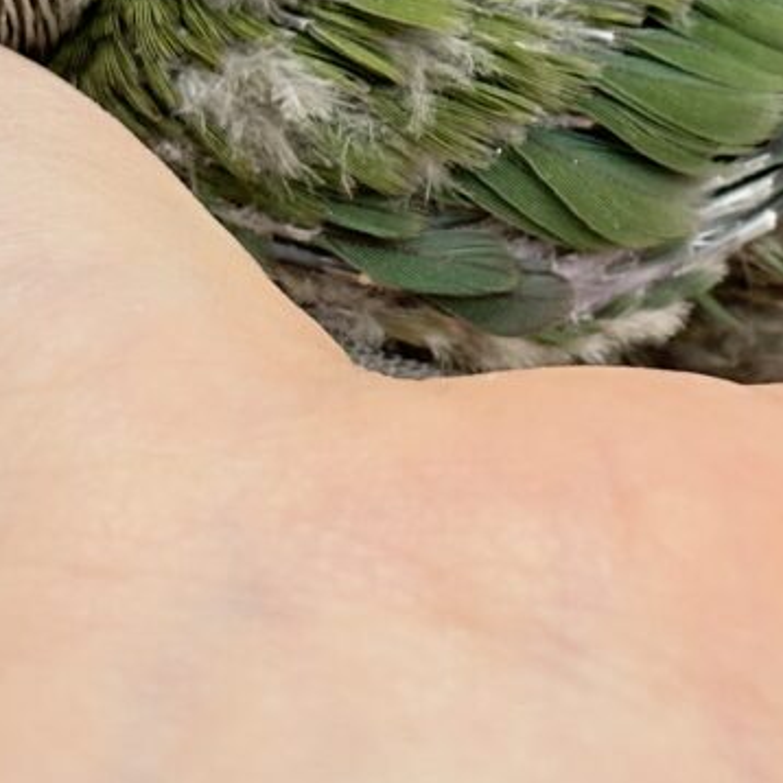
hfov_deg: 11.3
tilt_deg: -5.4
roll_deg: -0.4
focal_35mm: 154
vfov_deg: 11.3
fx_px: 3941
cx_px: 700
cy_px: 94
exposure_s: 1/50
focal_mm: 5.96
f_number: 1.6
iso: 40
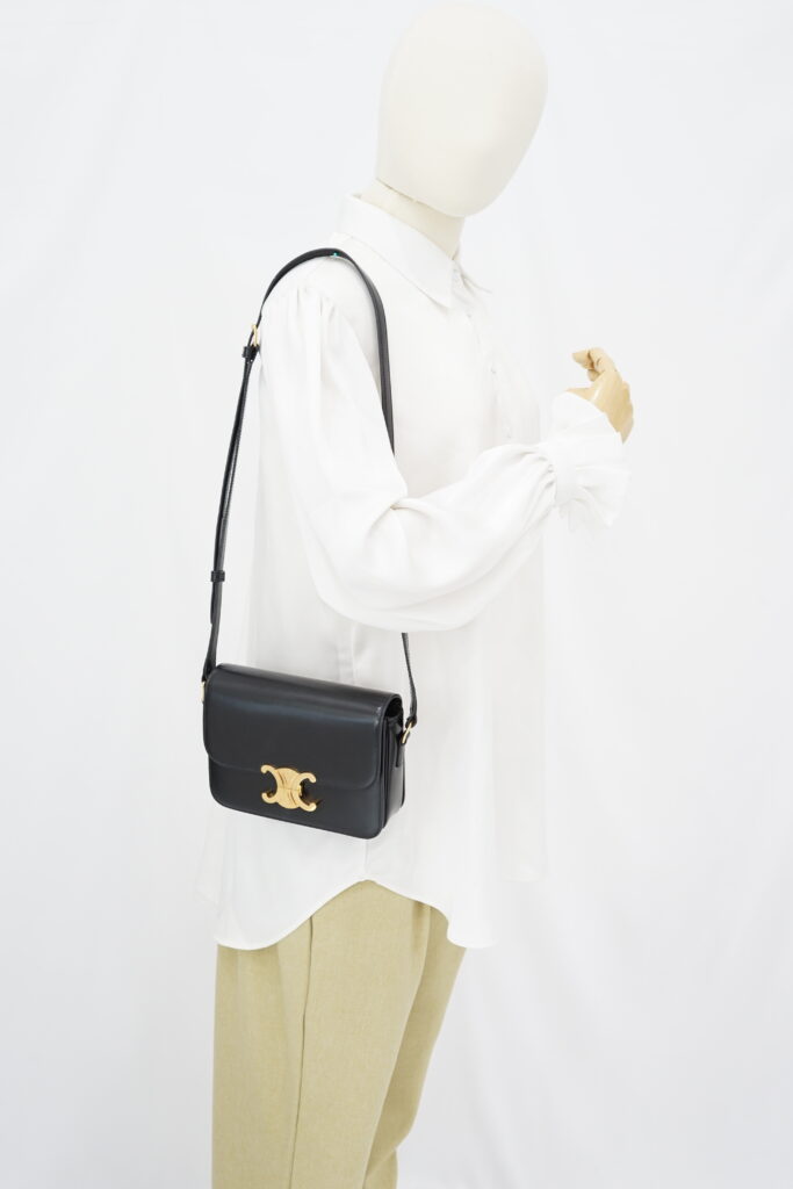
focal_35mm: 50
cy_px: 594
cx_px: 396
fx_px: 1651
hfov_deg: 27.0
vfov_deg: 39.6
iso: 640
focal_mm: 50
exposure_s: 1/6
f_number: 6.3
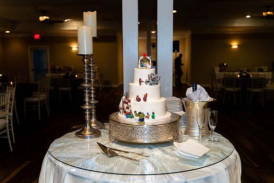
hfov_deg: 54.9
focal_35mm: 35
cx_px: 136
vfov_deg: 38.2
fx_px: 264
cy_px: 92
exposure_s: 1/60
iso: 1000
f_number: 2.8
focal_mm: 34
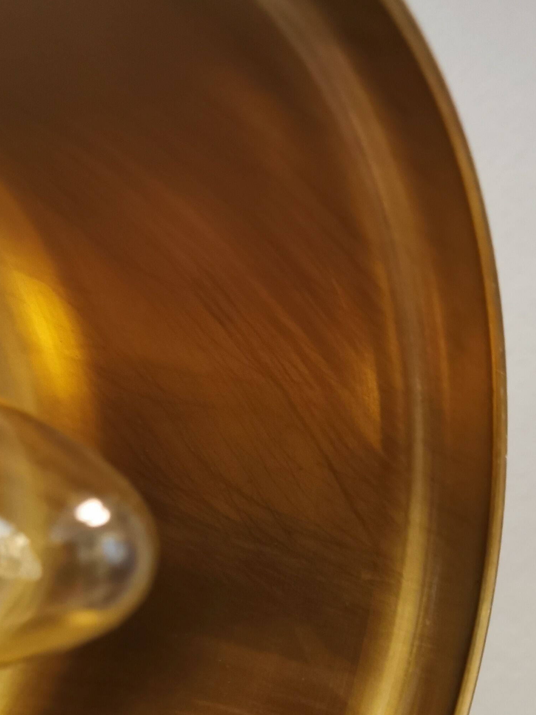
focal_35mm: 49
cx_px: 223
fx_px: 1011
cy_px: 609
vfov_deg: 37.0
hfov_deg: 29.6
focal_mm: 5.56
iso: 320
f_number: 1.6
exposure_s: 1/50
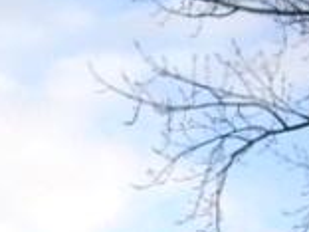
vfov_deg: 9.0
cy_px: 450
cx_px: -295
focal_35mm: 156
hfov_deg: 11.5
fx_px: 1393
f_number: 2.8
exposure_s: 1/500
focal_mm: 7.9
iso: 64
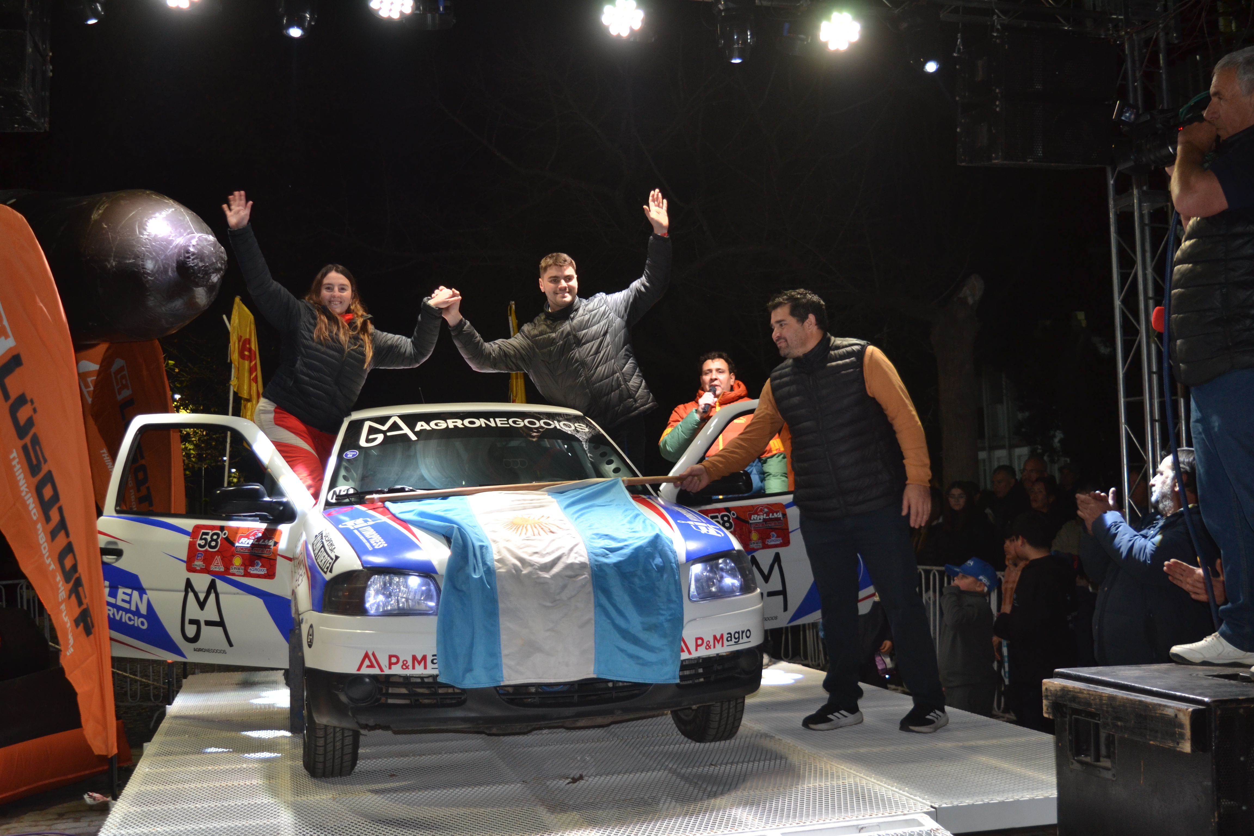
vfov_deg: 36.9
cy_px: 418
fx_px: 1254
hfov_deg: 53.1
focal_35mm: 36
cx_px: 627
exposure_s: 1/60
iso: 400
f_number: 4
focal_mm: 24
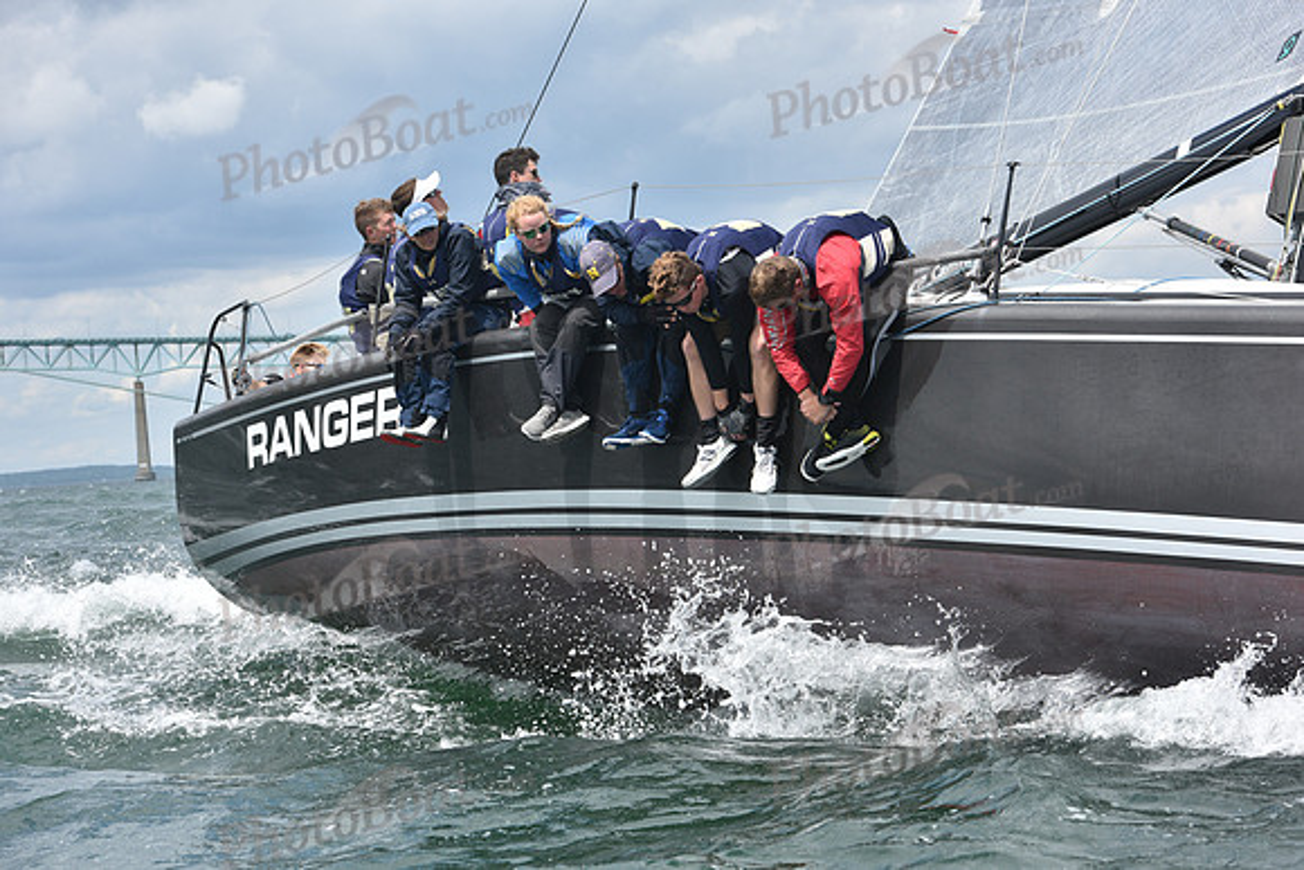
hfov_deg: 23.6
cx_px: 652
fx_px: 3116
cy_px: 435
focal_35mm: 86
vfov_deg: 15.9
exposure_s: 1/1000
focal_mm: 86
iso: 250
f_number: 6.3
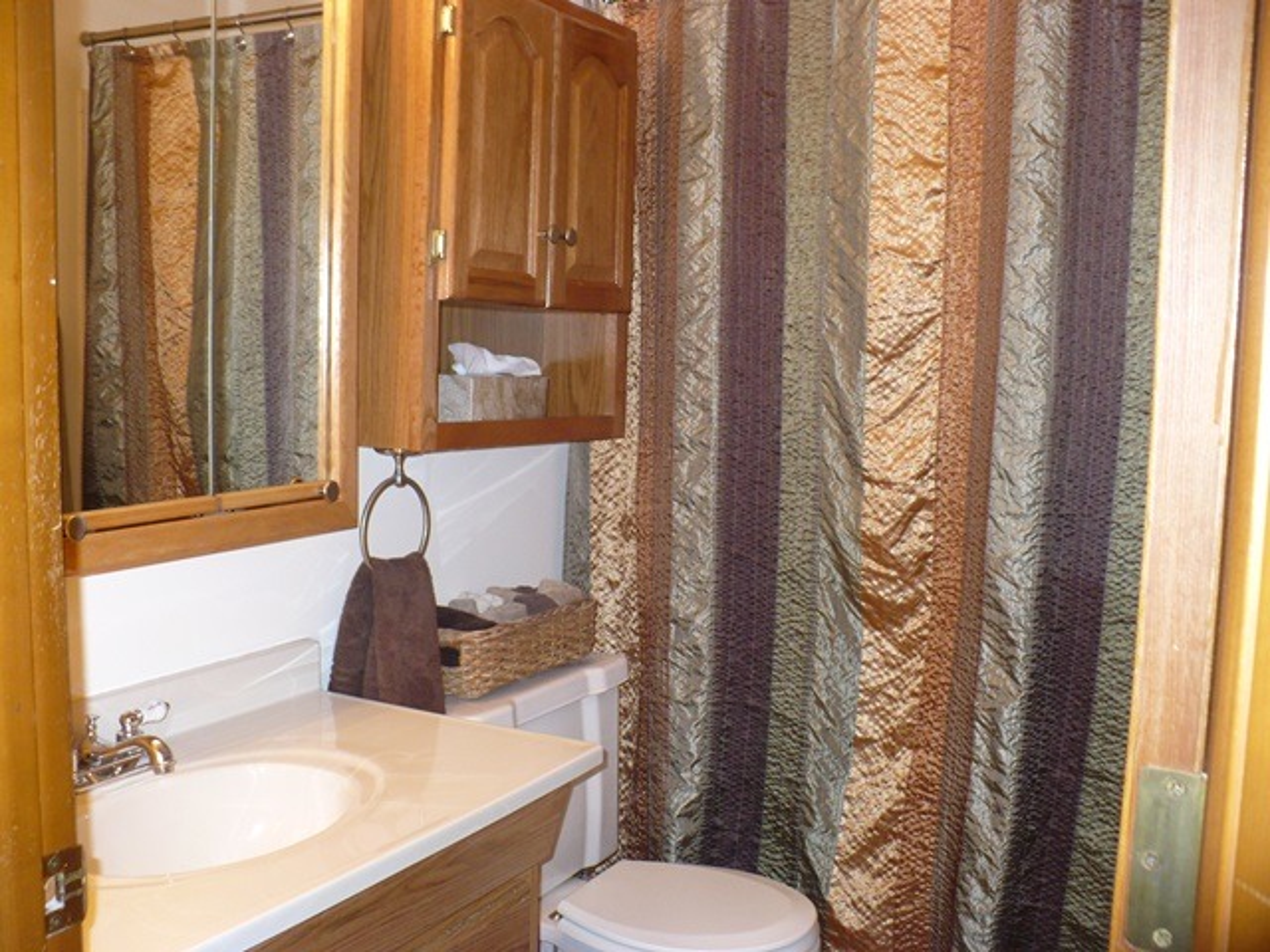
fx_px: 1357
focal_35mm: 37
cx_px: 635
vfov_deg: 38.7
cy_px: 476
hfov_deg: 50.1
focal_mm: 6.1
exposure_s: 1/30
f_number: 2.8
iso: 160
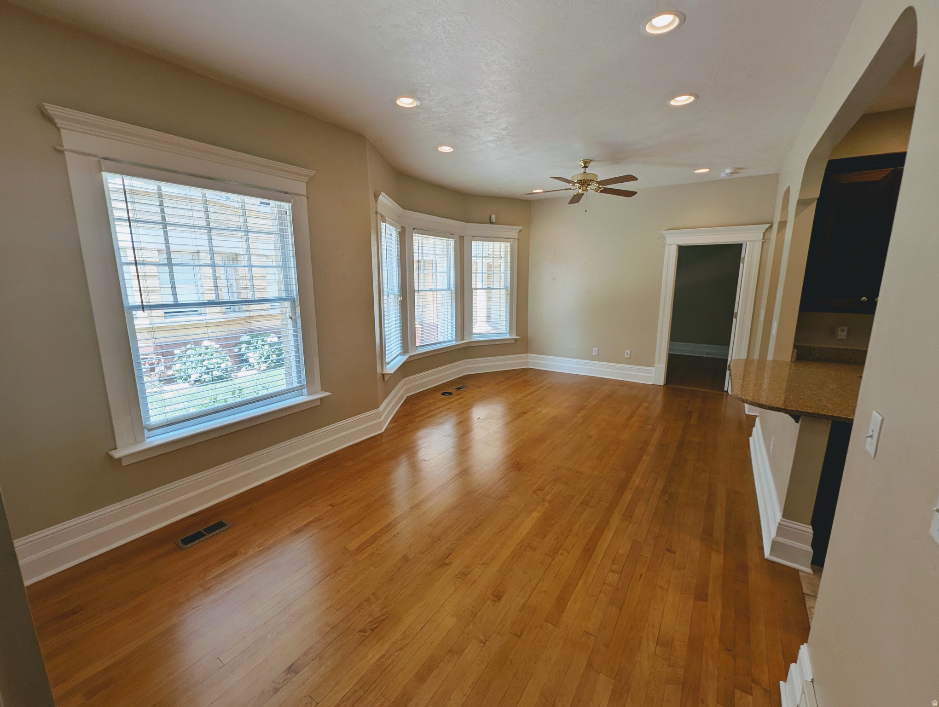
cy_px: 354
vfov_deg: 90.1
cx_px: 470
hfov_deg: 106.1
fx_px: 353
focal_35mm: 13
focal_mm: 1.95
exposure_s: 1/120
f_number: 2.2
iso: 44
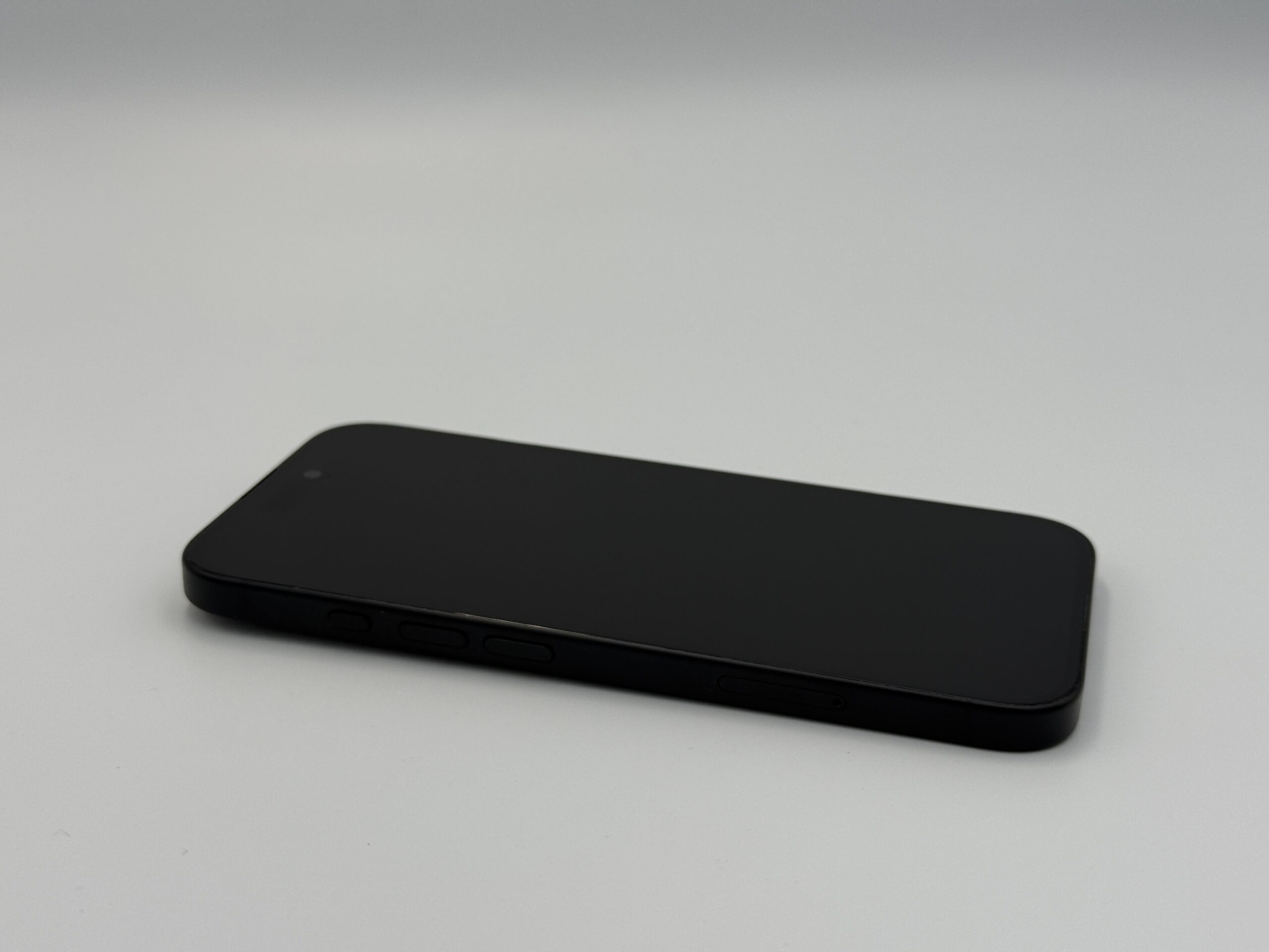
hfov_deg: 39.7
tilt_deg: -22.2
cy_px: 476
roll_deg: -1.2
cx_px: 634
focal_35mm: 48
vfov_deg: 30.3
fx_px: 1760
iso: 80
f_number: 1.78
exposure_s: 1/987
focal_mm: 6.76
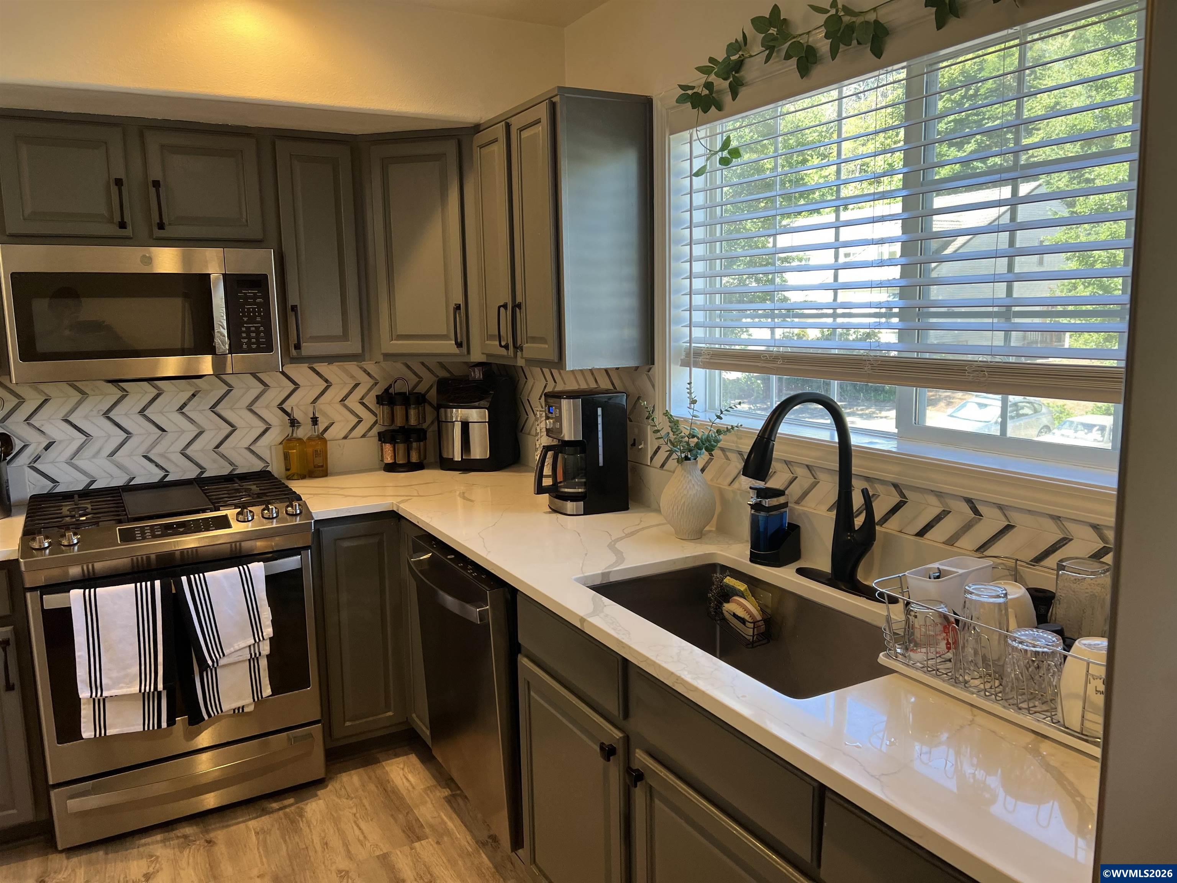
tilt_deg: -8.8
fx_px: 884
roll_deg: +1.2
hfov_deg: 67.3
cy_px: 442
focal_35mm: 26
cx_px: 588
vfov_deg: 53.1
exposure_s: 1/120
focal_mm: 5.7
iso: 80
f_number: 1.5
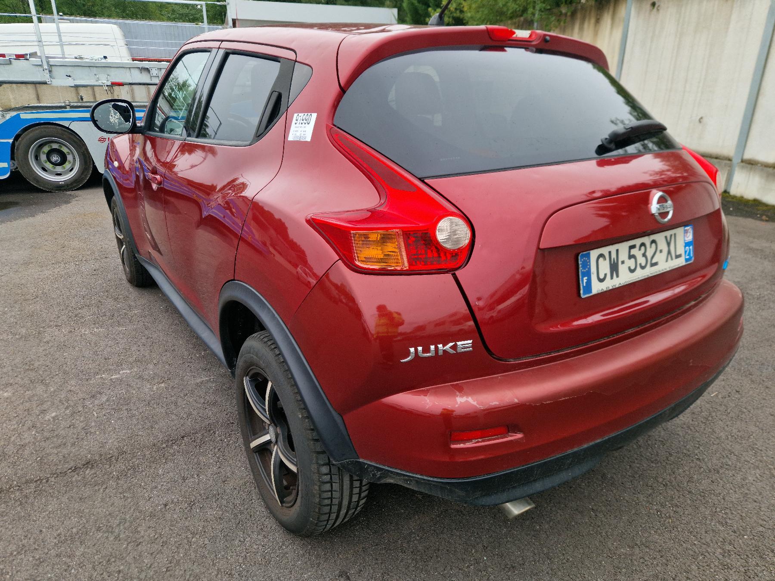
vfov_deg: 58.9
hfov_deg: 73.9
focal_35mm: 23
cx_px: 388
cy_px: 290
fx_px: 515
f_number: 1.8
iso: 50
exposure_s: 1/250
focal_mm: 5.4
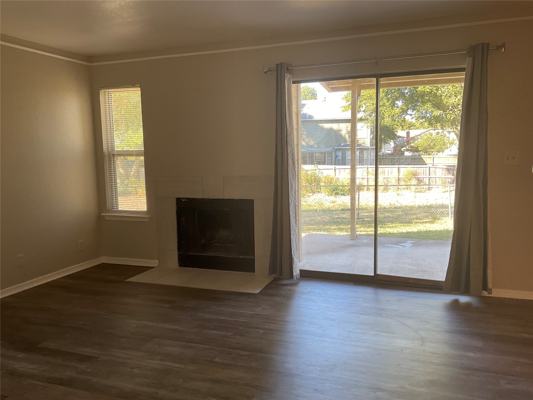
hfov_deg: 61.7
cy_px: 200
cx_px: 266
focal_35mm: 29
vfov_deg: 48.2
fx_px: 447
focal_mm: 3
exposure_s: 1/120
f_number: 1.8
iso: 40
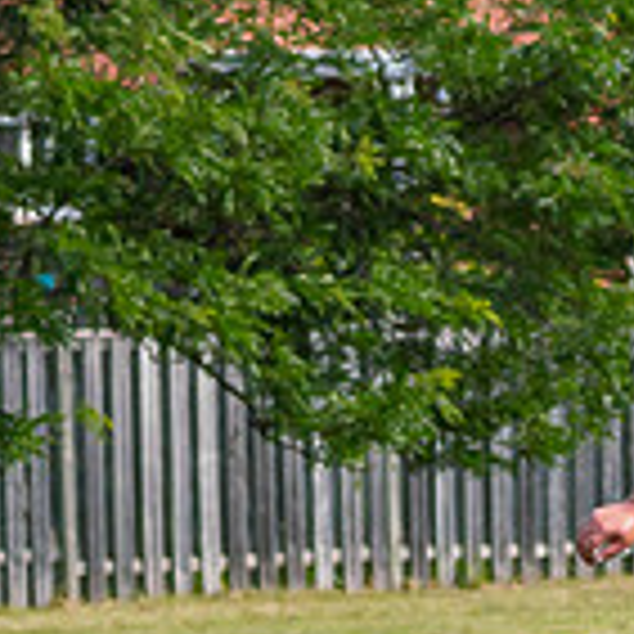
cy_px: 599
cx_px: 1226
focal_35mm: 584
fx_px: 12101
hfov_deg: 3.0
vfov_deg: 3.0
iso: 400
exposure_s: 1/4000
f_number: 2.8
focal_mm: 74
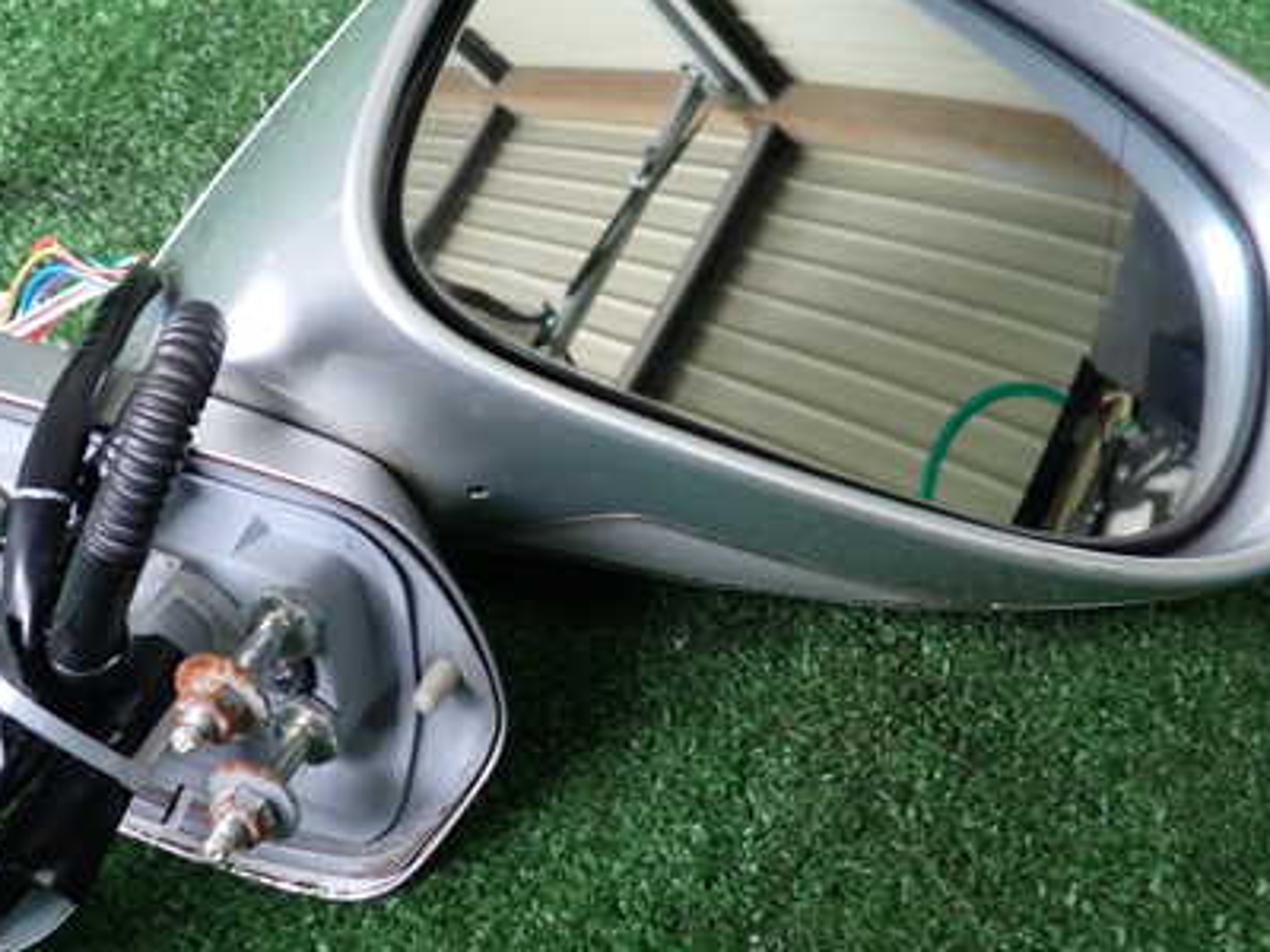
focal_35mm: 45
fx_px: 1651
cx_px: 527
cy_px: 374
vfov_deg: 32.1
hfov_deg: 41.9
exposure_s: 1/30
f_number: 2.3
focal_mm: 5.4
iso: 200
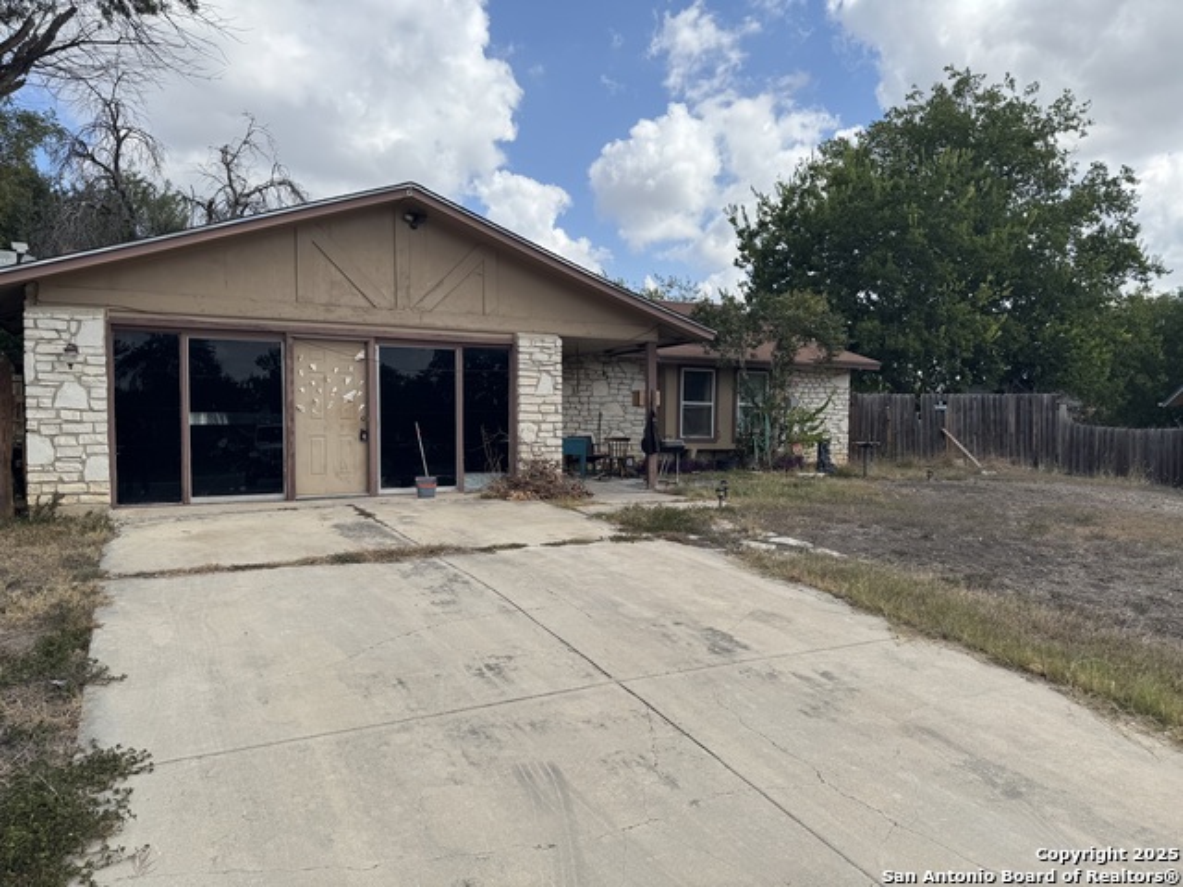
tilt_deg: -1.3
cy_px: 444
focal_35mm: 24
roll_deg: +0.4
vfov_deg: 56.8
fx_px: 820
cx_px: 592
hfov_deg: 71.6
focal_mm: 6.76
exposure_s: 1/4310
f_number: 1.78
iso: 80
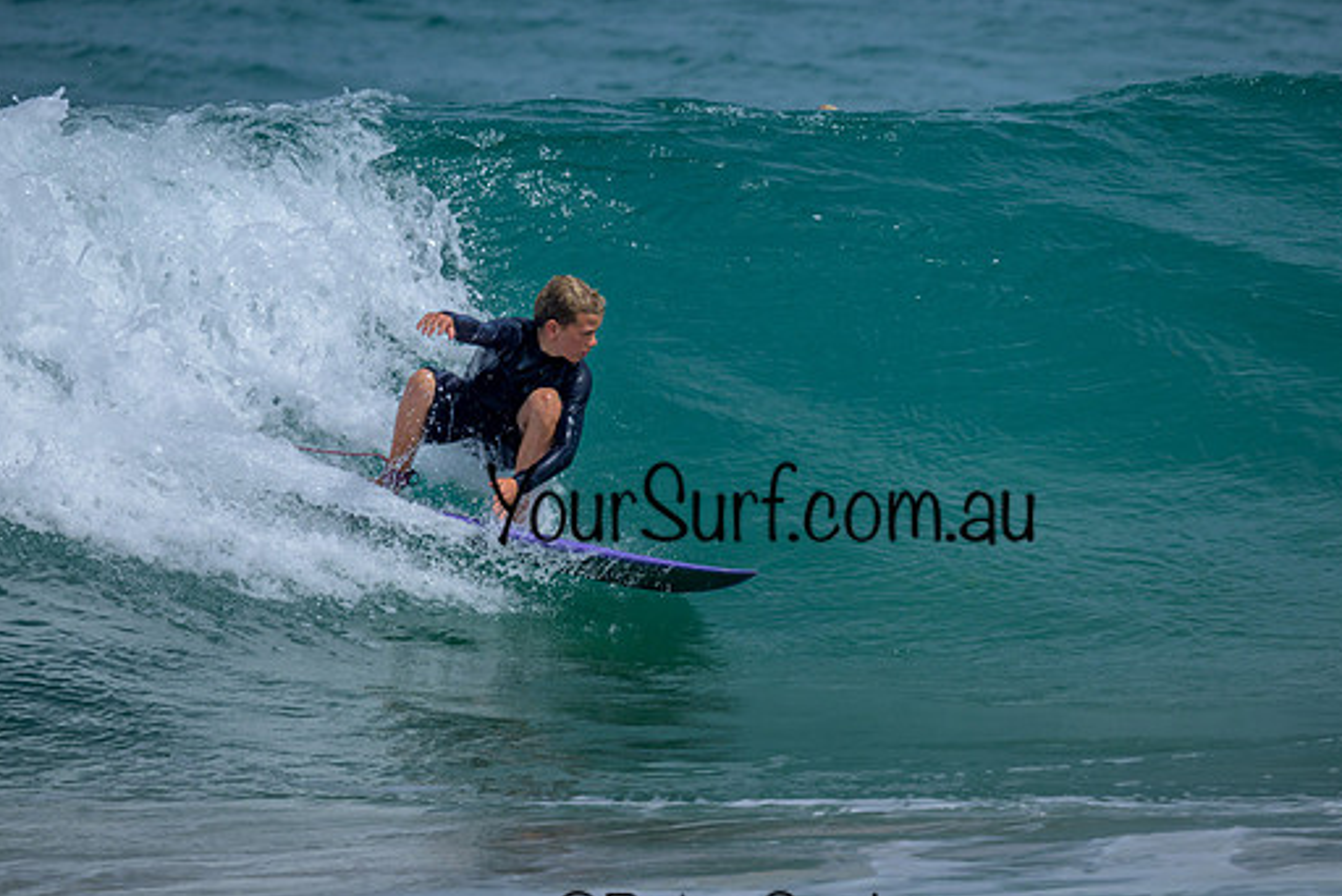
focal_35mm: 1241
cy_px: 349
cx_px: 816
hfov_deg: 1.7
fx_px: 46286
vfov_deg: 1.1
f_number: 6.3
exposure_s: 1/2500
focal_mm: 800
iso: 280
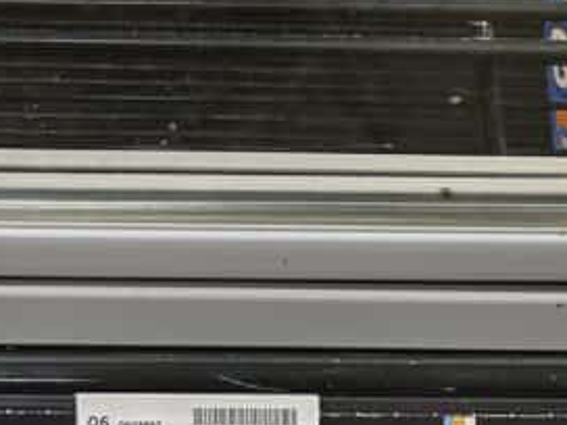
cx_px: 1024
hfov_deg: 16.6
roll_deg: -1.5
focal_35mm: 98
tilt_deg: -21.4
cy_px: 54
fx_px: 1605
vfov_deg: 14.9
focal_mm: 5.7
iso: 80
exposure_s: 1/66
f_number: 1.5
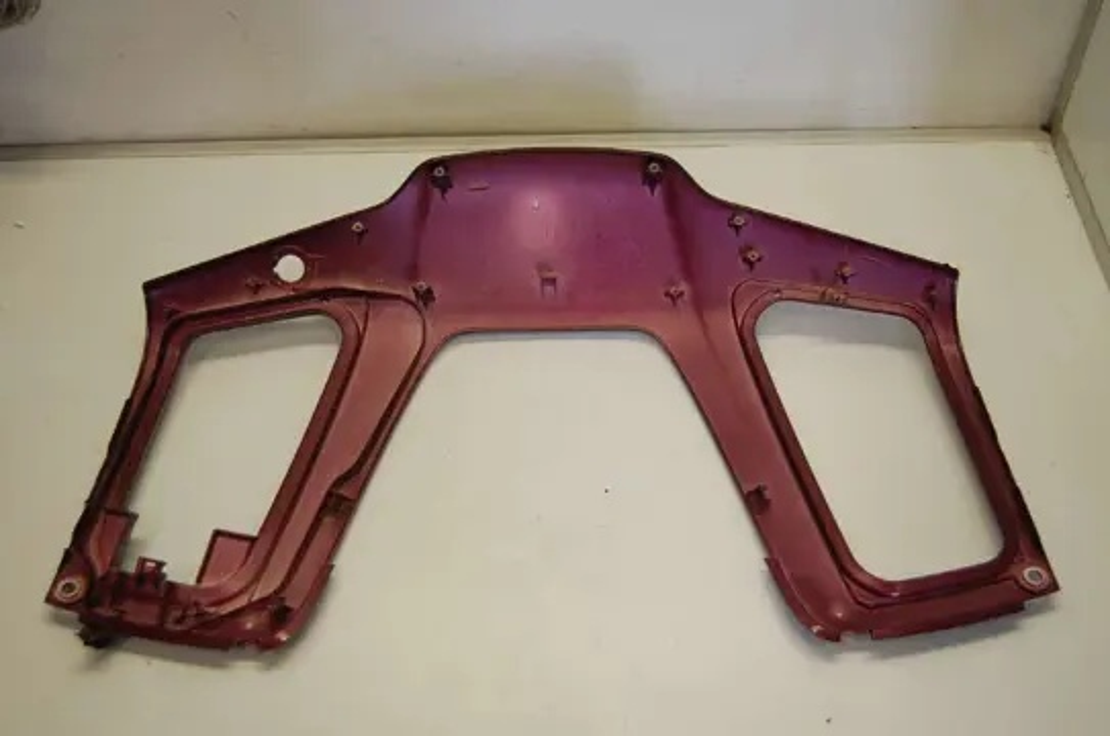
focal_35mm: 39
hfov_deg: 49.6
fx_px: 1200
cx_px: 555
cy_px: 368
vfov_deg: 34.1
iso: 400
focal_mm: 26
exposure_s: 1/80
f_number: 4.2
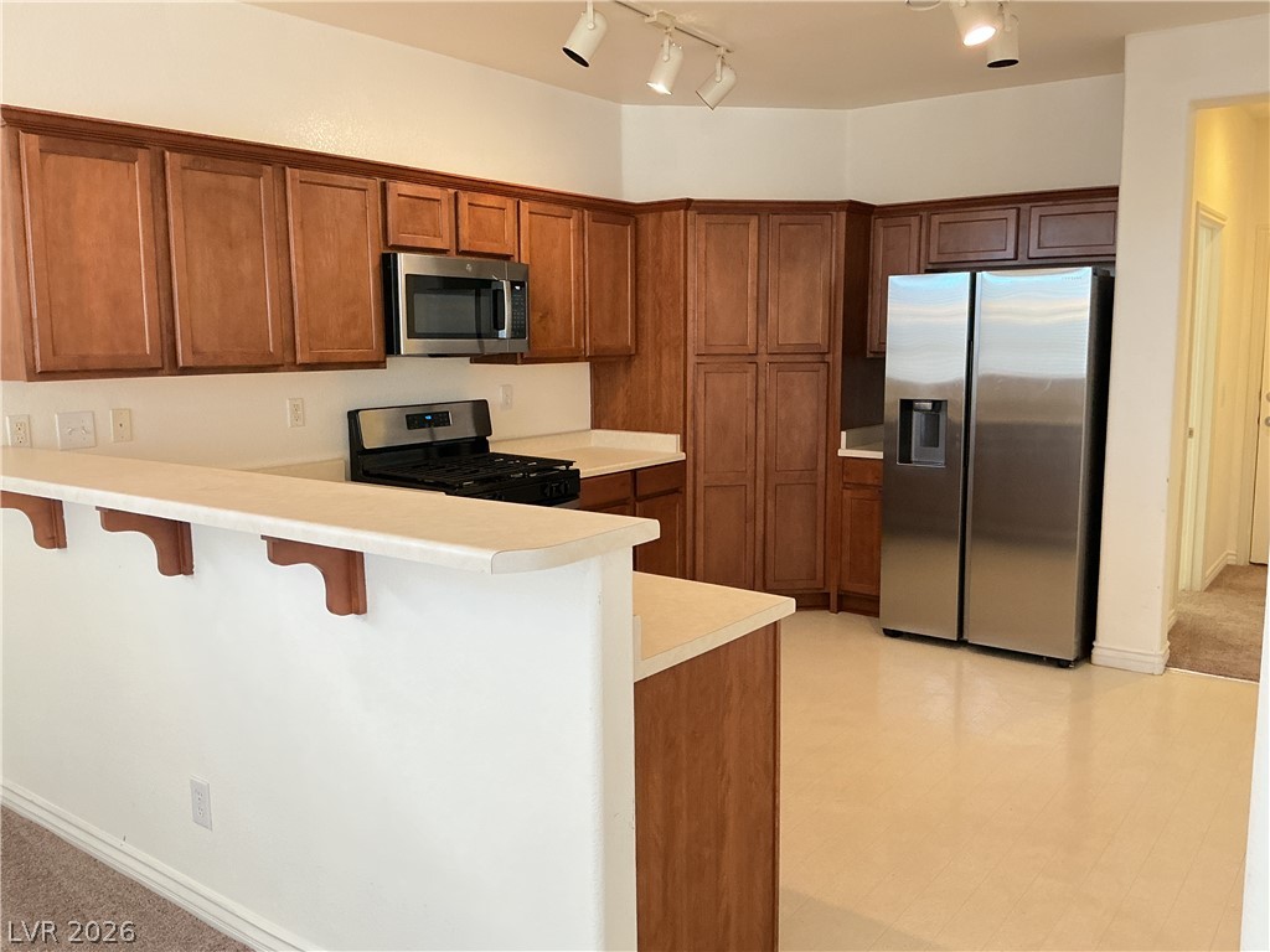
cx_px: 635
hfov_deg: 61.7
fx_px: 1064
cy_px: 476
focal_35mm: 29
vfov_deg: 48.2
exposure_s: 1/60
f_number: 1.8
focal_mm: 3
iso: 200
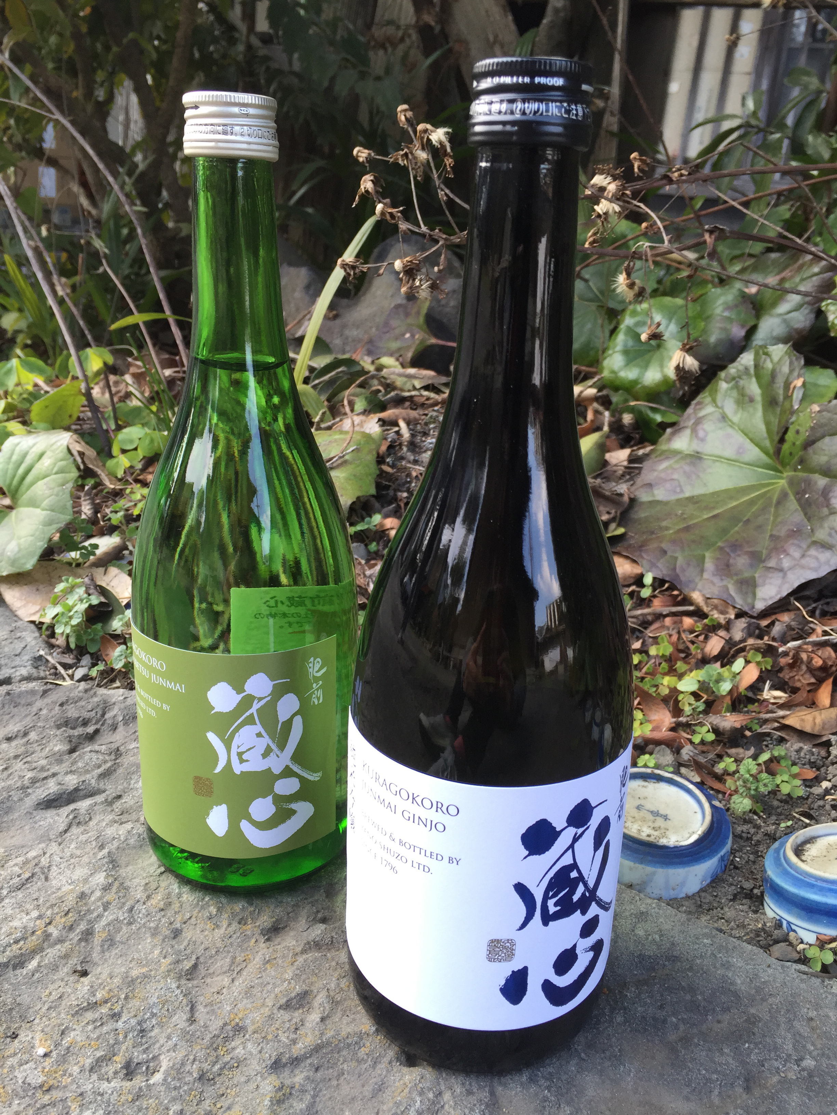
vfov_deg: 61.7
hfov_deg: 48.2
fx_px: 935
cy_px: 558
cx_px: 418
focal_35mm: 29
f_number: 2.2
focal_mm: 4.15
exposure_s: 1/120
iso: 40
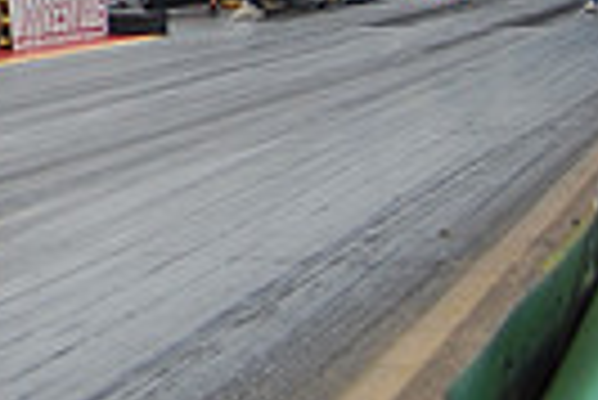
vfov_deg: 8.7
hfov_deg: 12.0
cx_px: -490
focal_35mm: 157
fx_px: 2611
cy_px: -58
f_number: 4
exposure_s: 1/1000
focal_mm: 24
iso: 250
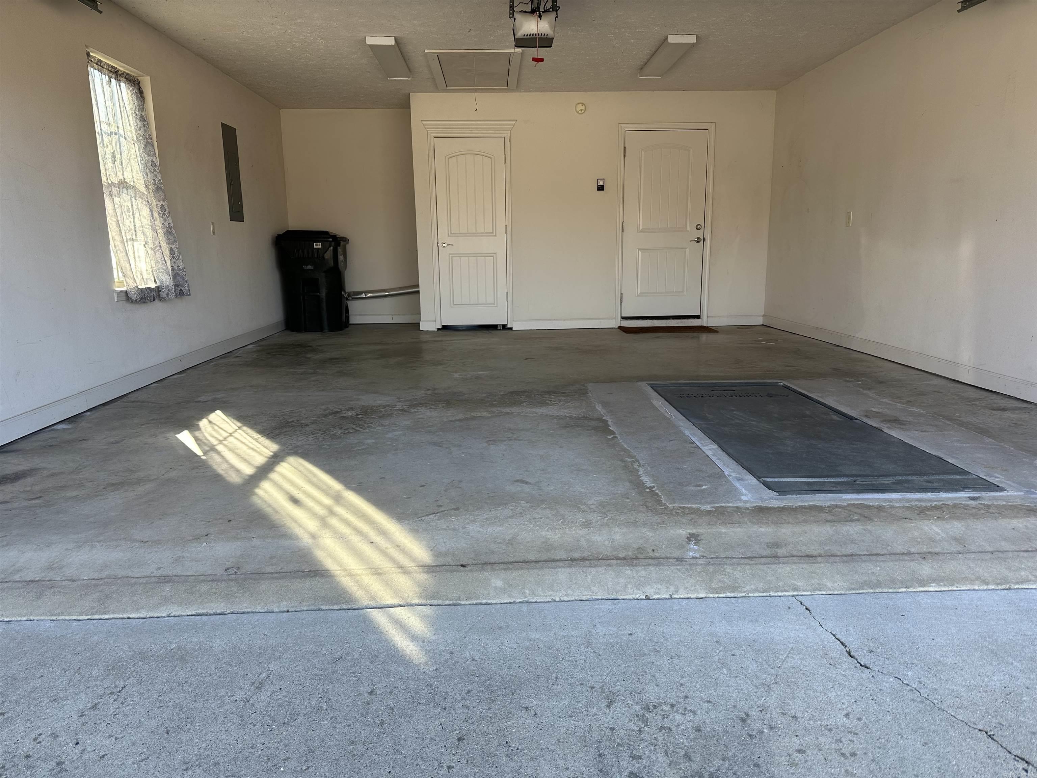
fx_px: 719
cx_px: 518
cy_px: 389
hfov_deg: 71.6
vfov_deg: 56.8
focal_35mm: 24
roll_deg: +0.6
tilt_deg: -11.6
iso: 80
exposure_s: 1/406
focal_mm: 6.86
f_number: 1.78
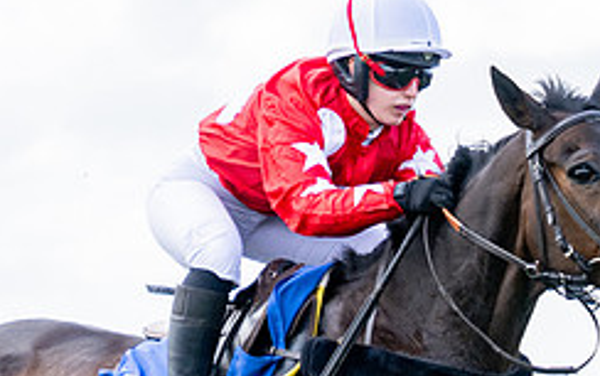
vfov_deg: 4.4
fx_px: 4943
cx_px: -57
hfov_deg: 6.9
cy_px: 334
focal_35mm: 302
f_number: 4
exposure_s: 1/1600
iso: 400
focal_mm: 70
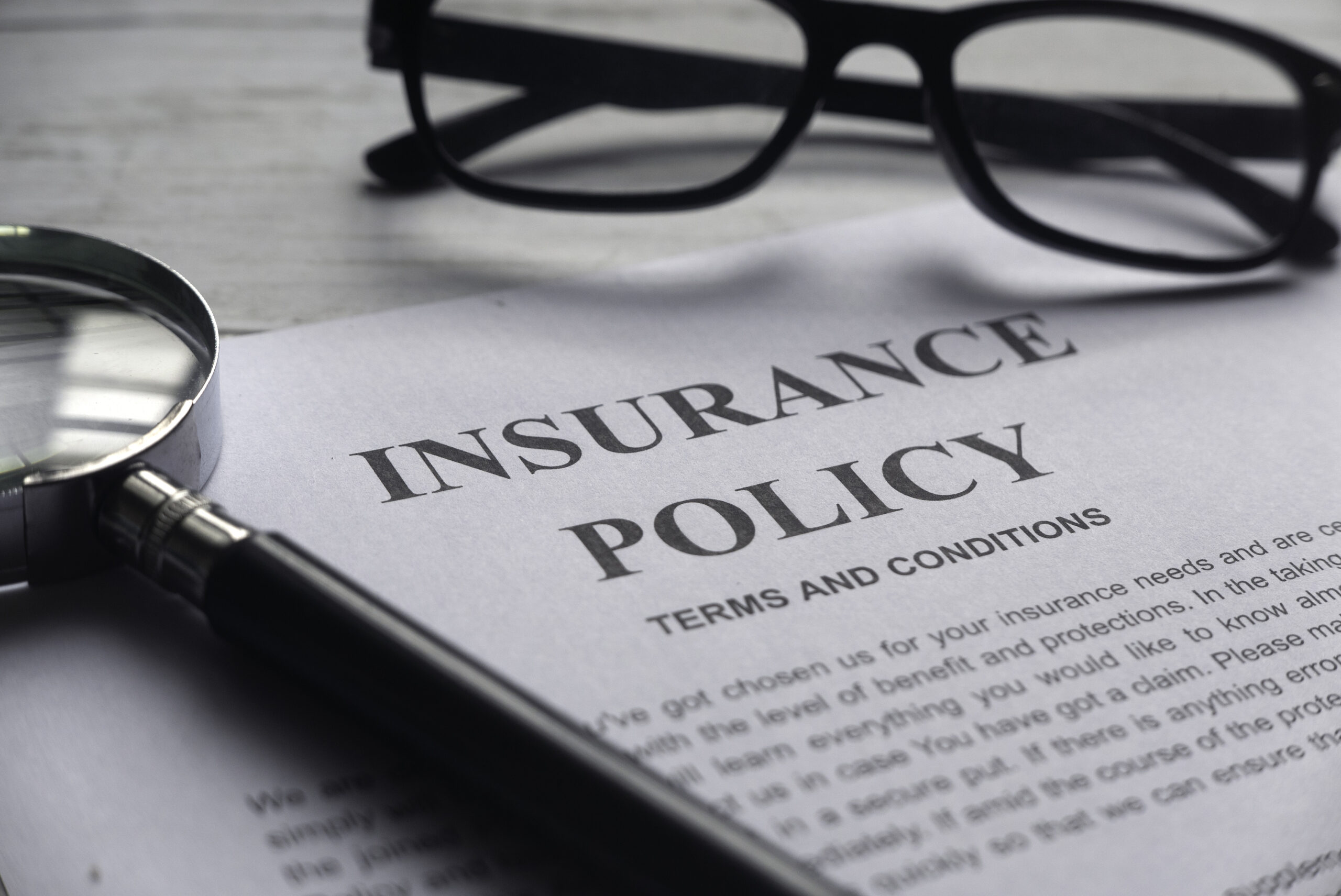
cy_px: 448
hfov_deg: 27.0
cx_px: 670
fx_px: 2796
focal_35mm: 75
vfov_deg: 18.2
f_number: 4
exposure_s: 1/125
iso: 200
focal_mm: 34
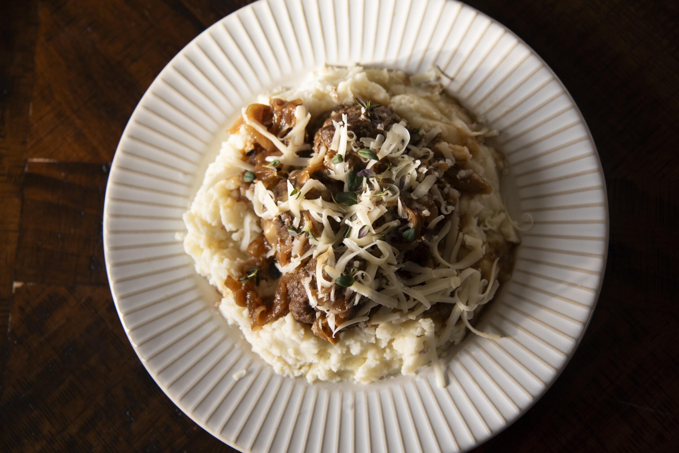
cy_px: 226
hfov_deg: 38.2
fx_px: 981
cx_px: 340
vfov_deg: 26.0
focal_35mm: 52
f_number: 4
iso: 640
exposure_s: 1/80
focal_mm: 52
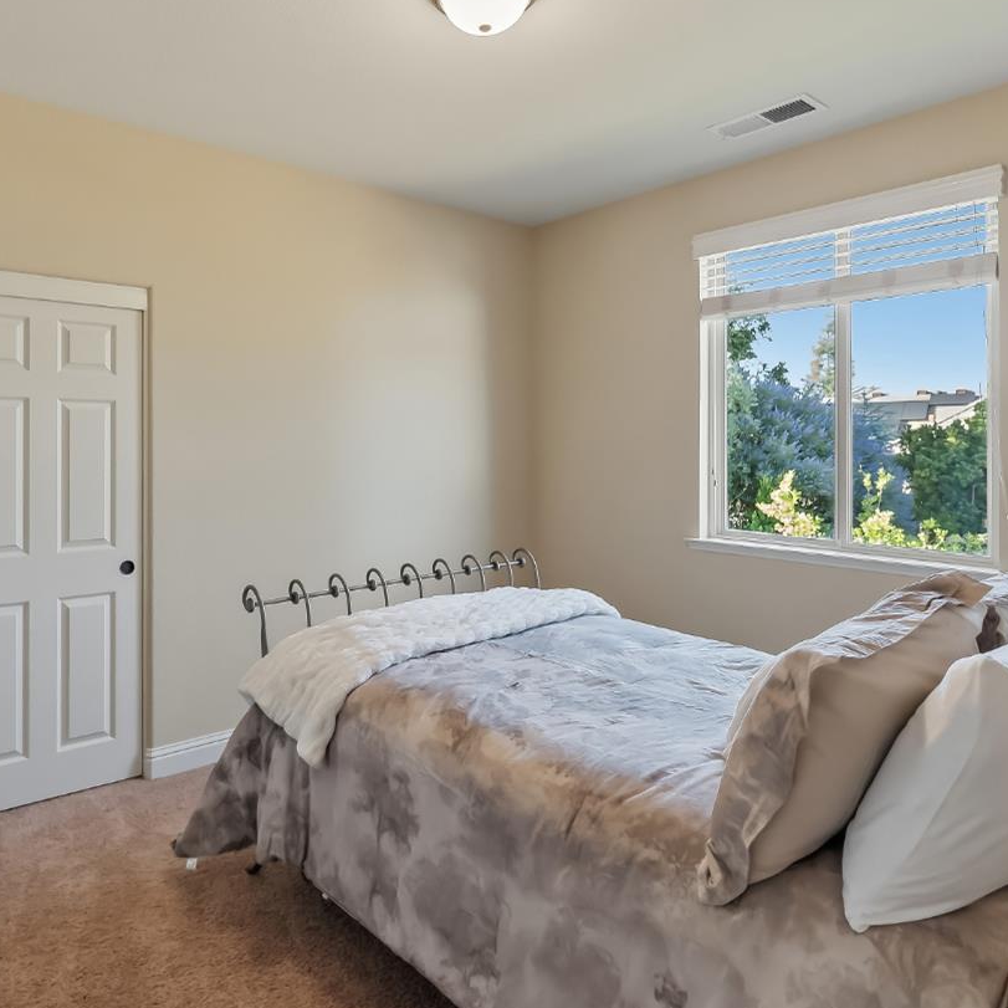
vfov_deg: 69.4
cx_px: 403
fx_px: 725
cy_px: 445
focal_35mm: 22
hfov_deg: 68.9
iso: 1250
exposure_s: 1/160
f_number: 4
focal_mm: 14
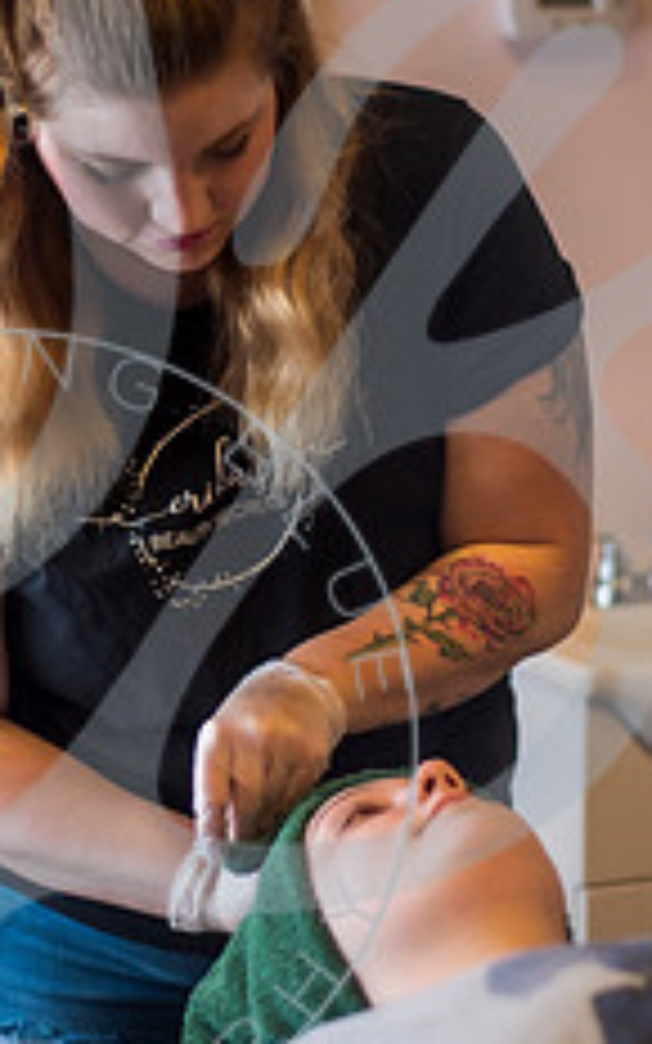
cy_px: 405
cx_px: 202
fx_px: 2815
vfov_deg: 21.0
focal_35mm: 99
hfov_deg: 13.2
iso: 200
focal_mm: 50
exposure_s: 1/125
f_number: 1.8
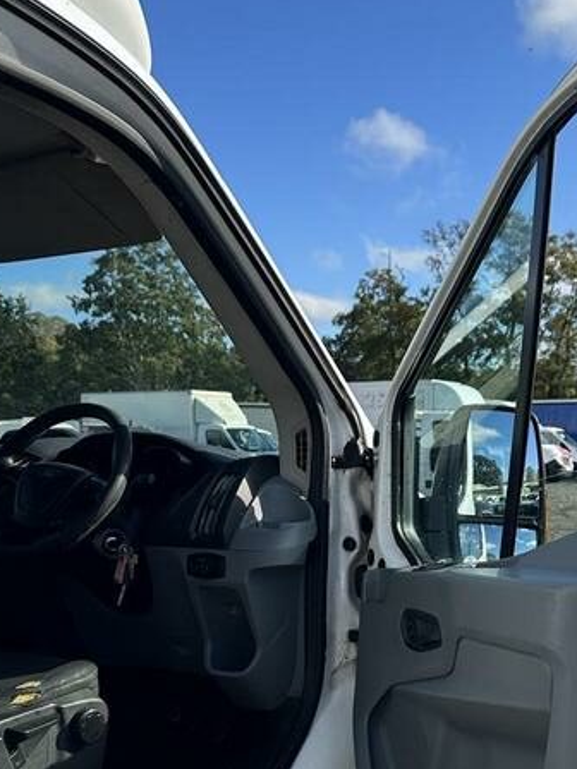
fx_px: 1067
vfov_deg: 38.6
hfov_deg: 30.1
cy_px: 584
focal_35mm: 48
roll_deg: +1.4
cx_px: 359
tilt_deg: -8.1
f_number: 1.78
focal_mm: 6.86
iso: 80
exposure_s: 1/2660
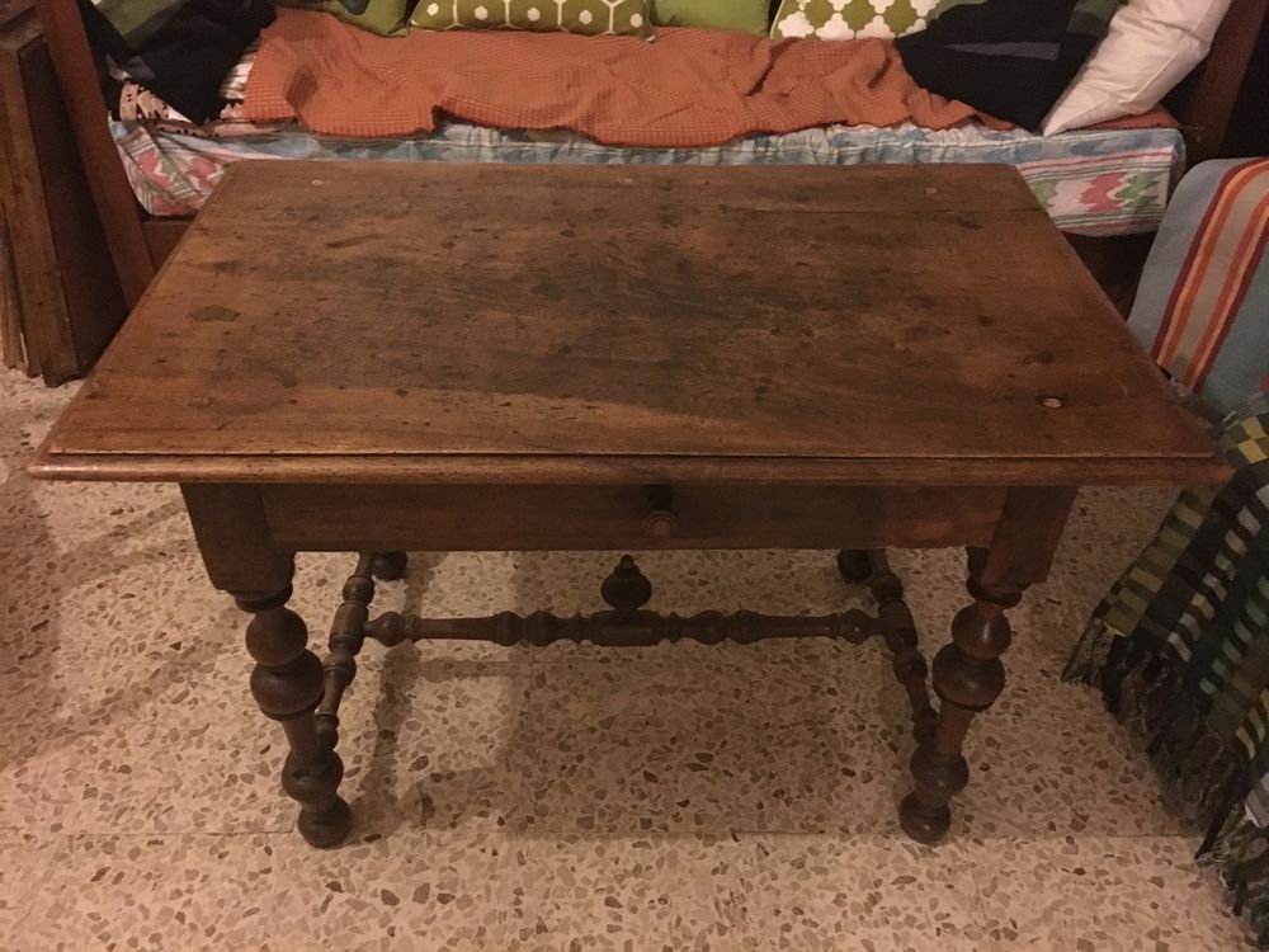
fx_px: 1063
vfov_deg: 48.2
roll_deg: -0.4
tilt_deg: -38.4
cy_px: 476
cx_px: 634
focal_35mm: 29
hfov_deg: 61.7
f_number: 2.2
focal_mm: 4.15
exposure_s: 1/17
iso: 800
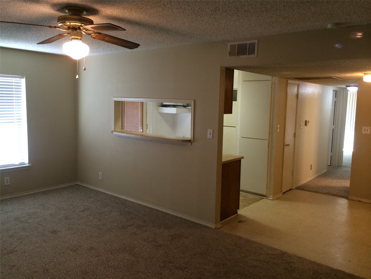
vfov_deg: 46.8
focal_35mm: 30
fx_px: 322
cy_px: 140
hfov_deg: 60.0
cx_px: 186
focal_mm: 4.12
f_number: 2.2
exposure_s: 1/30
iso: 160
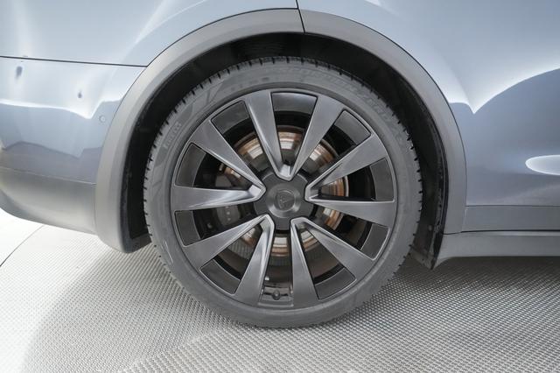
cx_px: 280
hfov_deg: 67.4
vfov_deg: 47.9
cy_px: 186
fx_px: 420
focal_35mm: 27
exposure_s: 1/320
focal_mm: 27
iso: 12800
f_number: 2.8
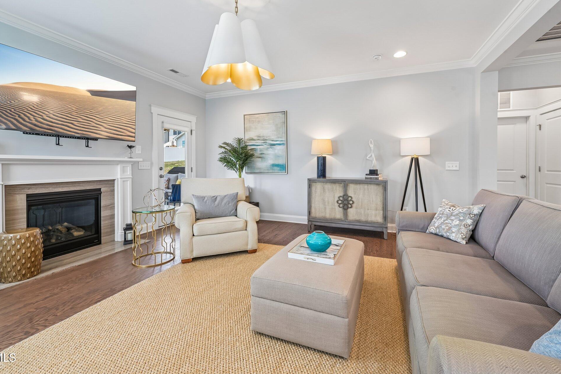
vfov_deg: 77.2
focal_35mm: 15
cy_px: 176
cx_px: 284
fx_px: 234
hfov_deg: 100.4
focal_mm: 14
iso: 200
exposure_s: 1/8
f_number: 9
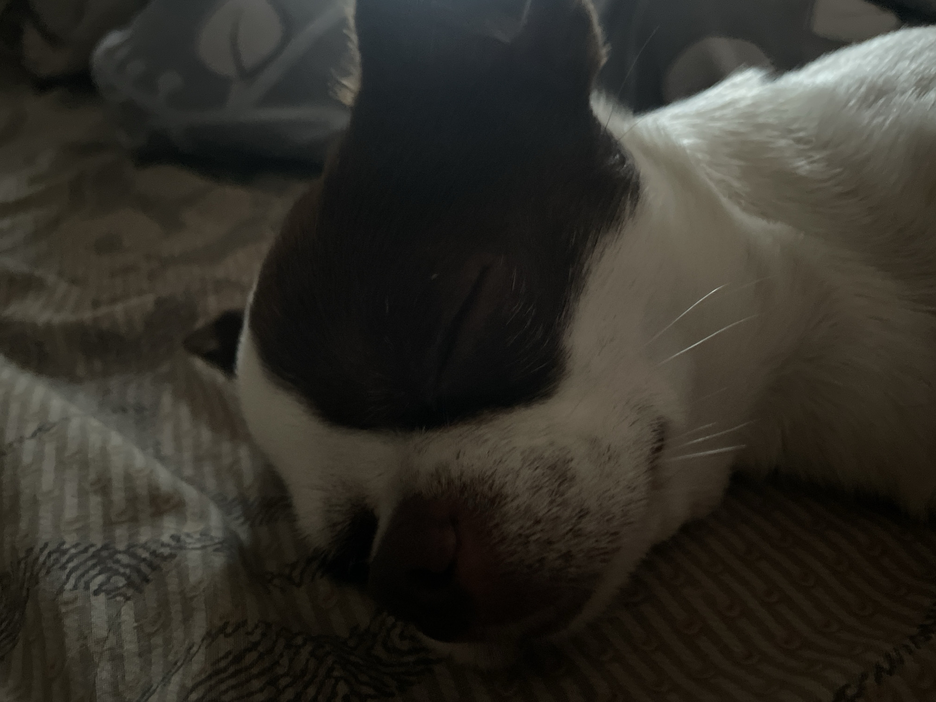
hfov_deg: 67.3
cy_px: 351
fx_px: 703
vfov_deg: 53.1
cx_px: 468
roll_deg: +4.2
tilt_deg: -28.9
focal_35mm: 26
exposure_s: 1/15
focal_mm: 4.2
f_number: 1.6
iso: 1600
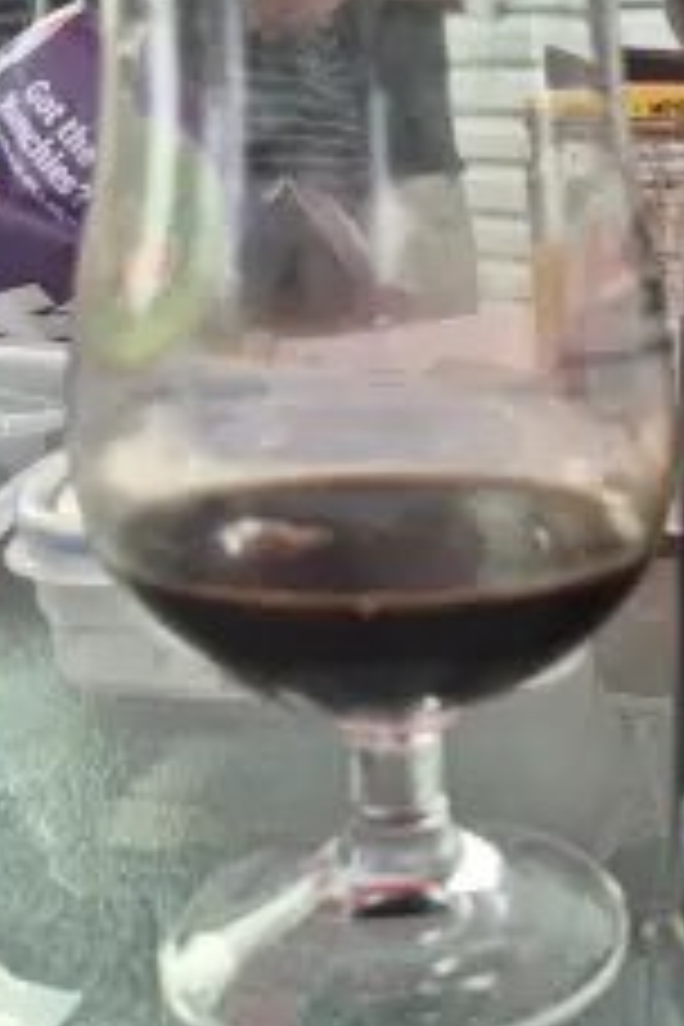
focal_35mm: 42
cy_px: 585
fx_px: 1197
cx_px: 612
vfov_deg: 46.3
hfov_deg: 30.5
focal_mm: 5.4
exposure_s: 1/201
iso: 25
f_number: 1.8
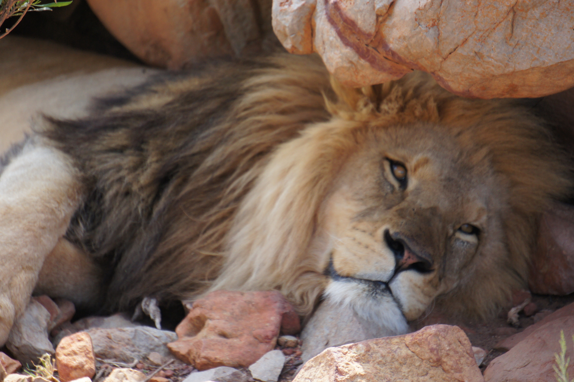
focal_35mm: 315
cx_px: 287
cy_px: 191
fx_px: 5019
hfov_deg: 6.5
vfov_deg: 4.4
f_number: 6.3
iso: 500
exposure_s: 1/400
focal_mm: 210
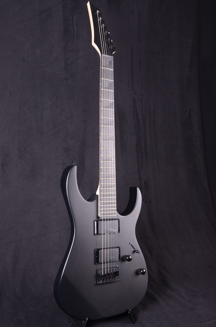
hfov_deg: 34.1
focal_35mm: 39
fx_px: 353
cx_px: 108
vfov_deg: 49.6
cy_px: 164
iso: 200
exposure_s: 1/200
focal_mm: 26
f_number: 9
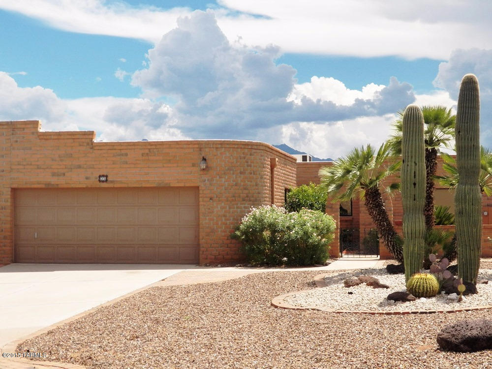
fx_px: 881
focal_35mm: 62
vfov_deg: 23.7
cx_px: 246
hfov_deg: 31.2
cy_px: 184
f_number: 4
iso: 125
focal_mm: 11.2
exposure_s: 1/2000
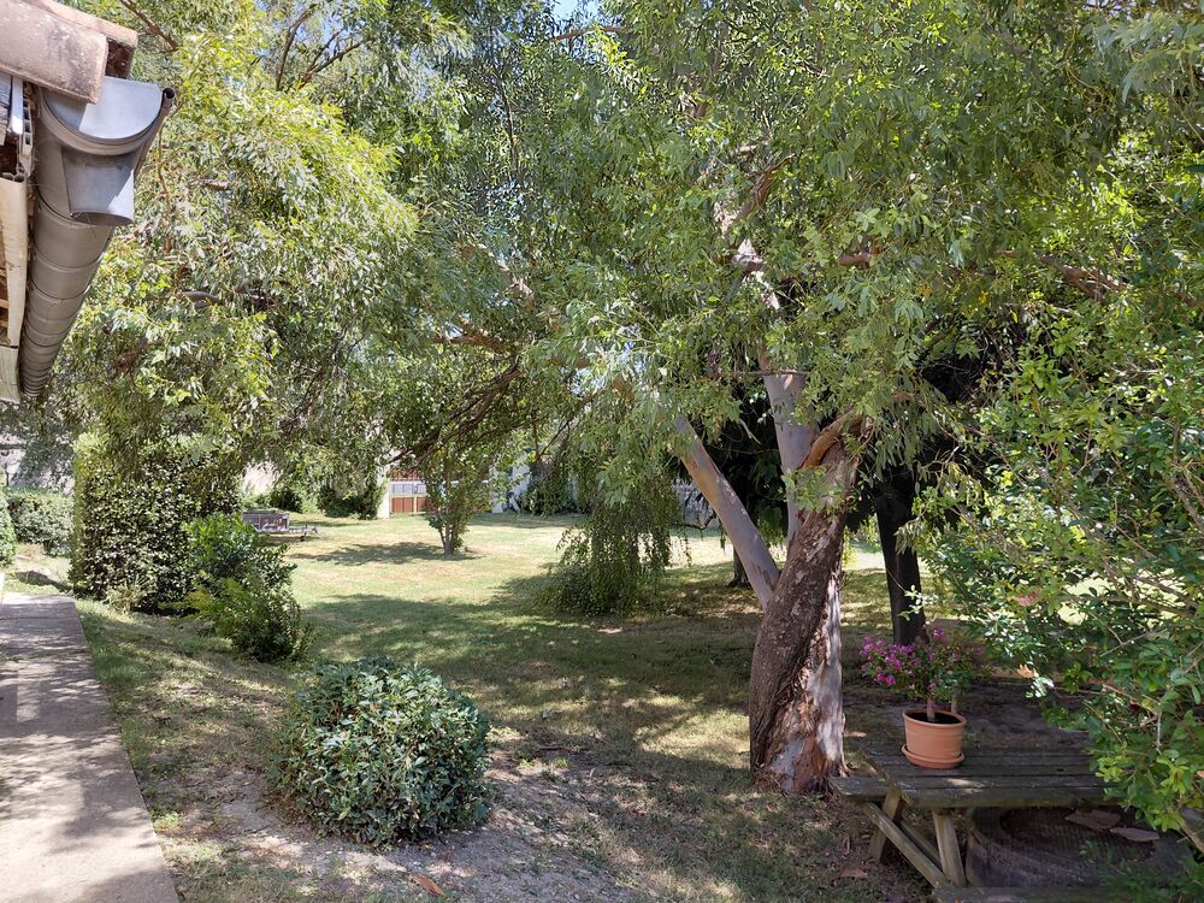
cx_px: 602
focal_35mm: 25
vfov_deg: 54.9
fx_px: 870
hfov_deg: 69.4
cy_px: 452
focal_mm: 4.69
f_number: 1.8
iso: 50
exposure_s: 1/385
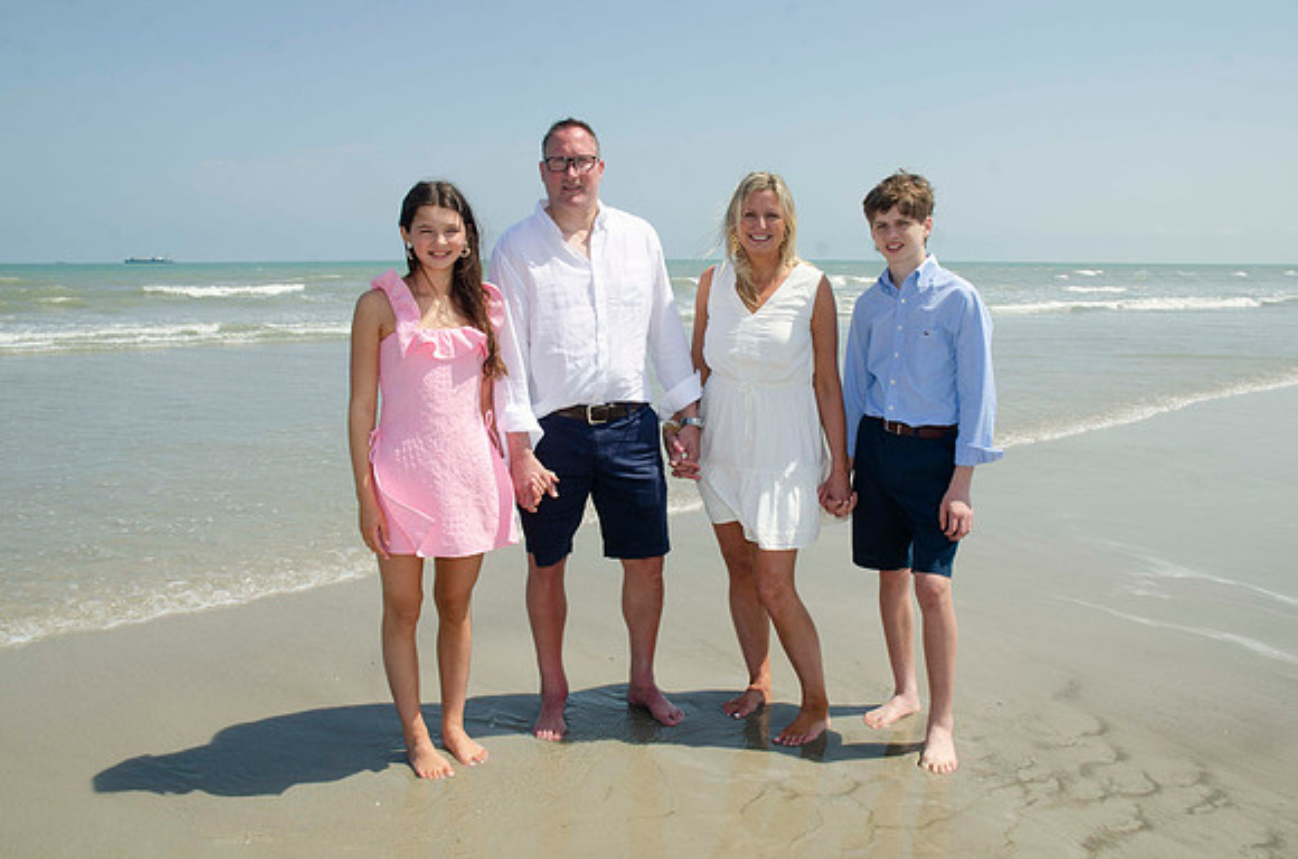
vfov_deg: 47.7
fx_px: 971
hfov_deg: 67.5
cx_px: 649
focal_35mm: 27
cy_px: 430
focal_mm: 18
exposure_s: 1/250
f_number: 10
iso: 100
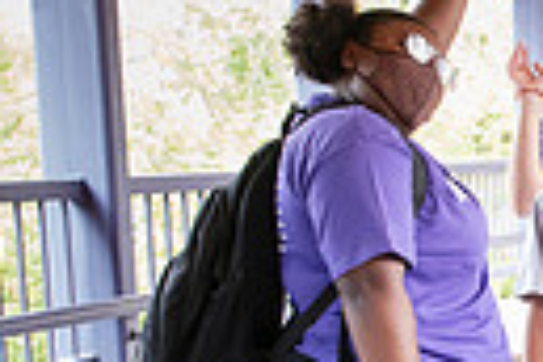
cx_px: 867
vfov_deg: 10.3
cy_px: 461
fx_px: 1961
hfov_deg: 14.5
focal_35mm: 130
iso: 1600
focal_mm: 29
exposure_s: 1/160
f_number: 5.6
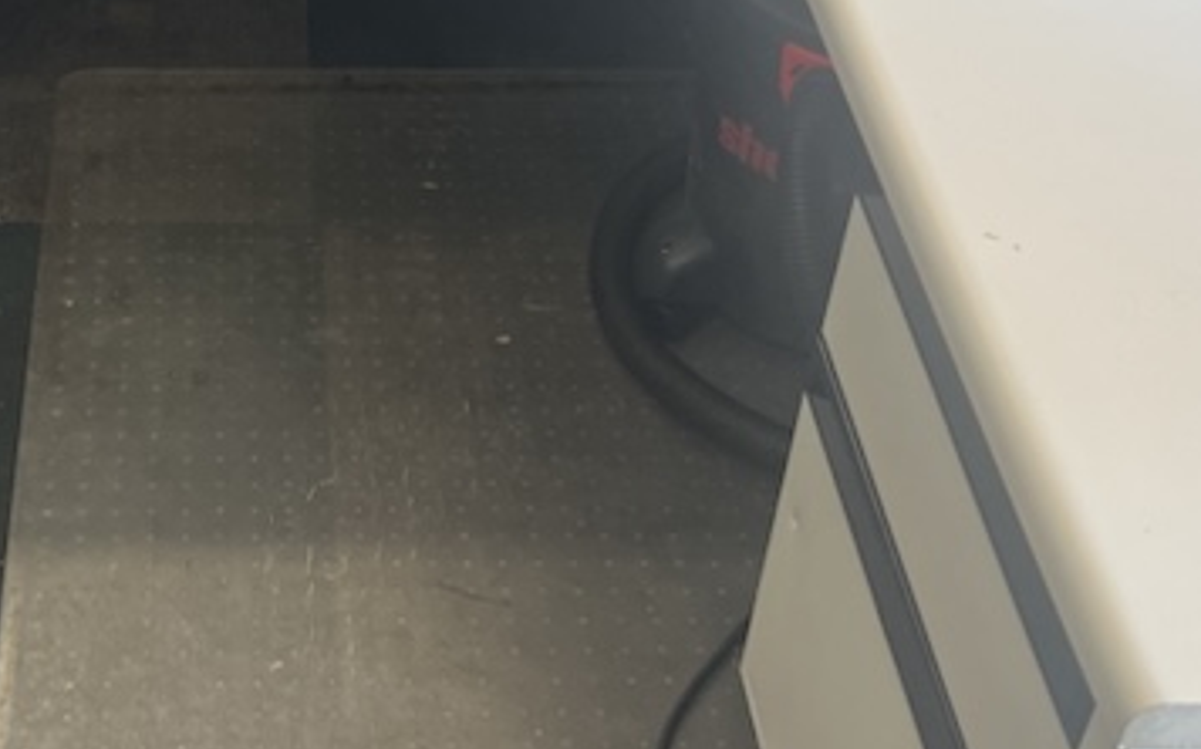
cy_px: 88
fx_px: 2028
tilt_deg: -38.0
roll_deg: -1.5
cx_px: 253
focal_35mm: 62
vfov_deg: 20.5
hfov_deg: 32.2
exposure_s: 1/120
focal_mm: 5.1
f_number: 1.6
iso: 64
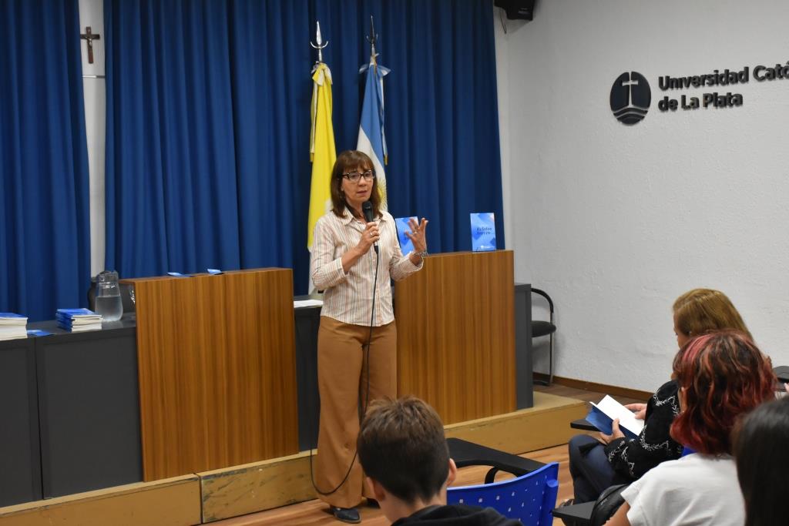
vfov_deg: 26.5
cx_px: 394
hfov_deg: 38.9
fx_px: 1118
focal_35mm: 51
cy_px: 263
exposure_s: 1/160
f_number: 6.3
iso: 3200
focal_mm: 34
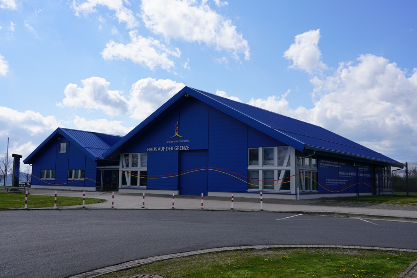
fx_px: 394
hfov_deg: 55.8
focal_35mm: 34
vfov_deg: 38.9
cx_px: 208
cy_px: 139
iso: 100
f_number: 10
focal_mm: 34
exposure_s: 1/250
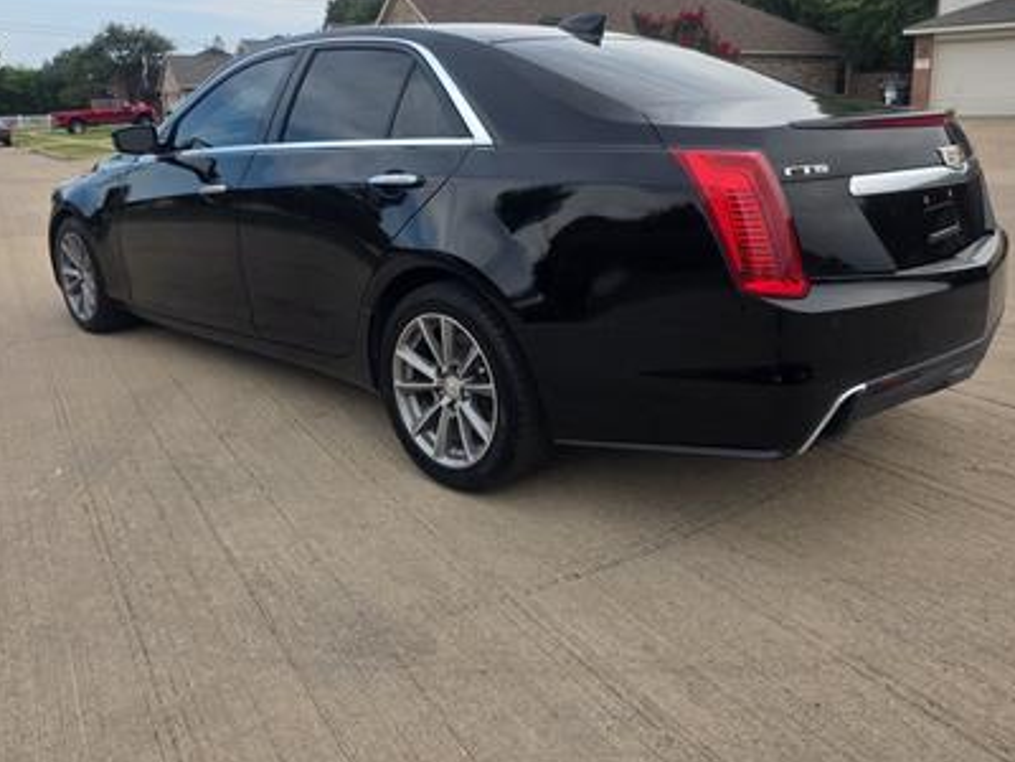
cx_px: 508
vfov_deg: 47.8
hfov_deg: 61.7
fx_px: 850
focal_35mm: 29
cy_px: 290
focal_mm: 6.3
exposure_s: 1/359
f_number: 1.7
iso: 50
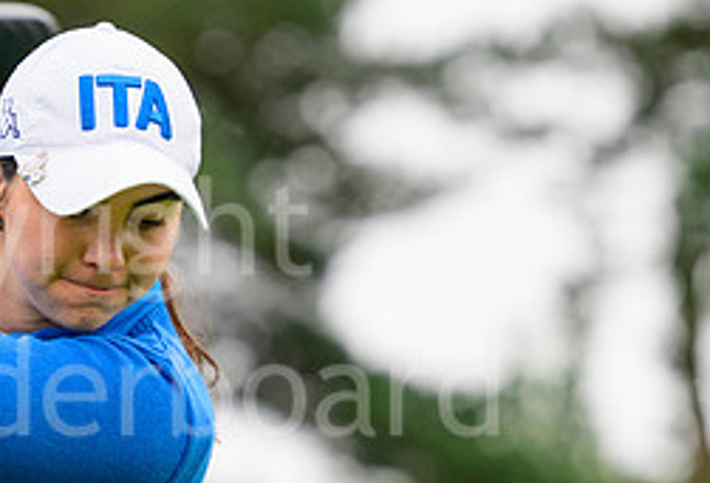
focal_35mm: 327
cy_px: 424
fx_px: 6492
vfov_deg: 4.3
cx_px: 210
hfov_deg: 6.3
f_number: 2.8
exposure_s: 1/1250
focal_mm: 125
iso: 1000
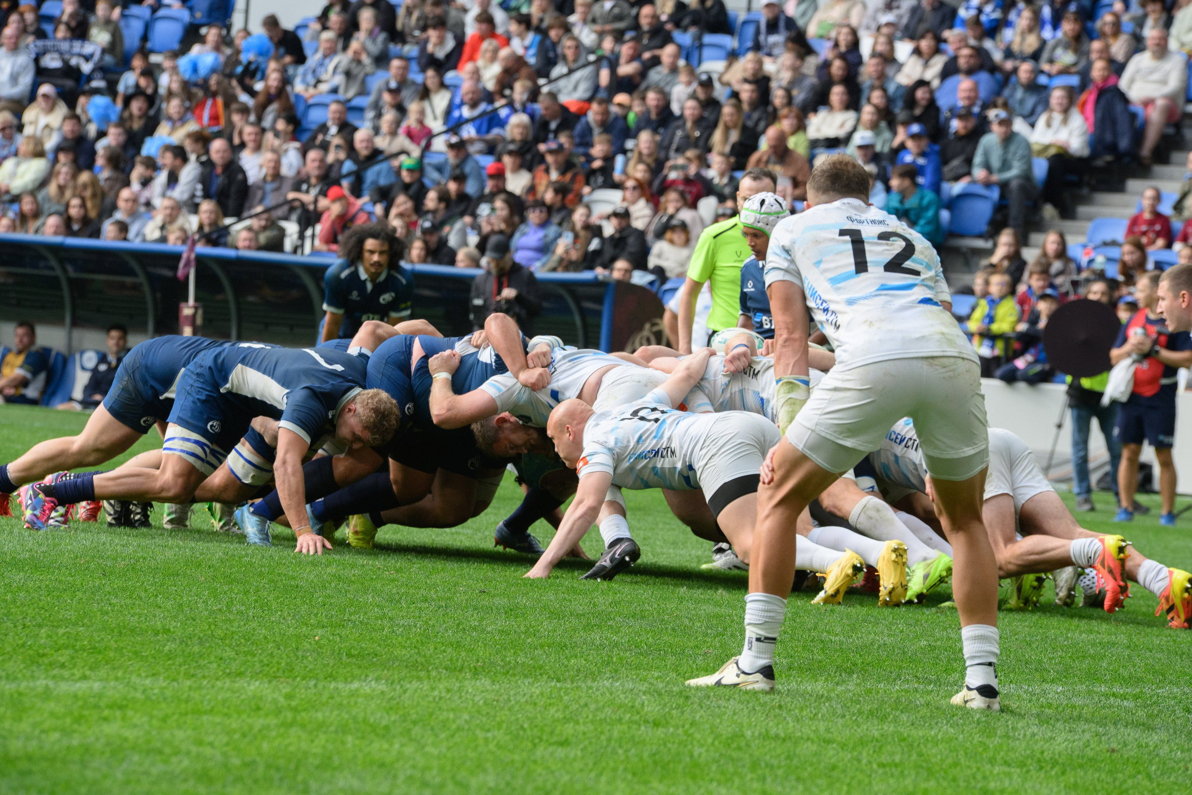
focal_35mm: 219
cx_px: 579
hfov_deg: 9.4
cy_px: 422
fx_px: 7251
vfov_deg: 6.3
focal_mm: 200
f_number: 6.3
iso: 1800
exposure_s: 1/2000
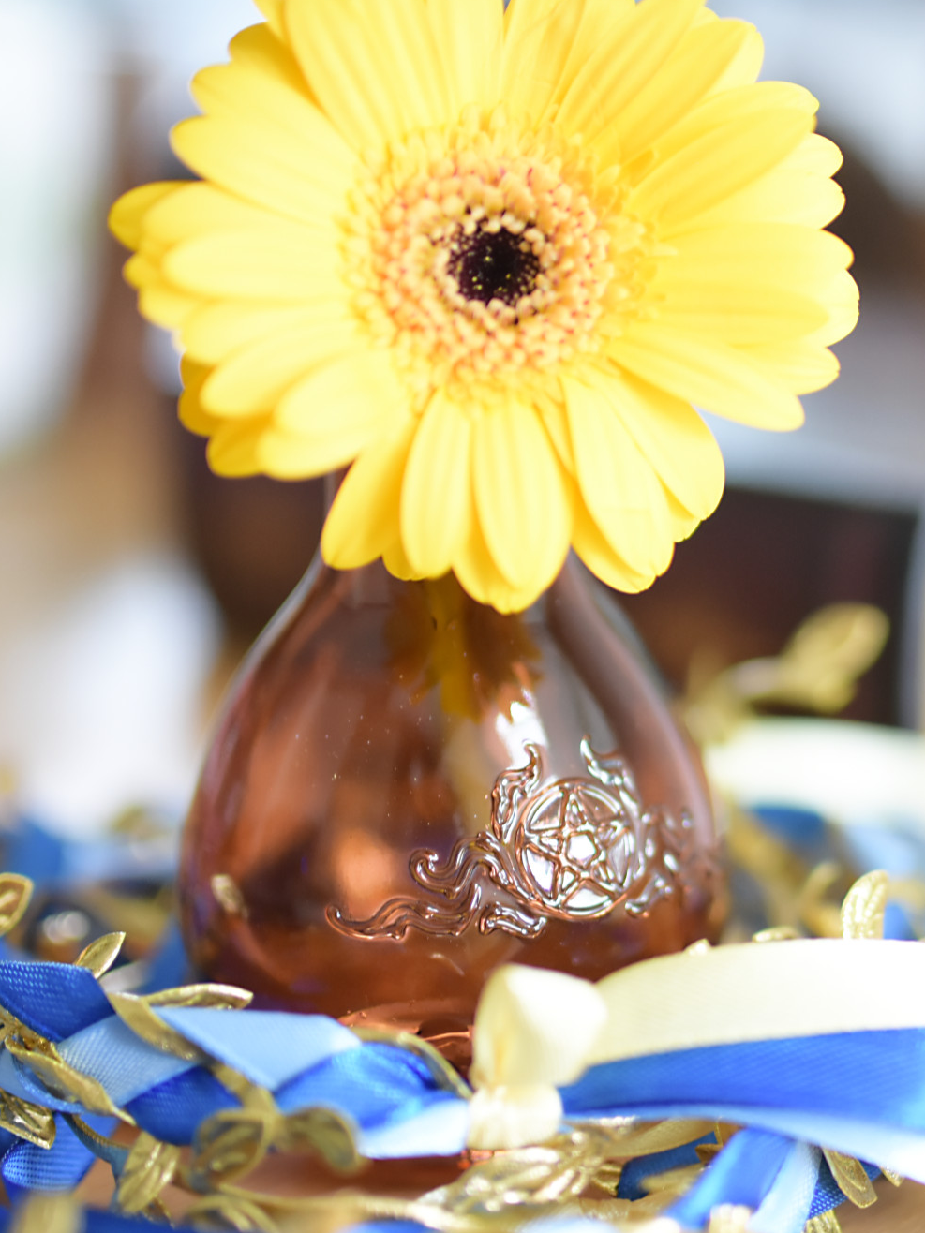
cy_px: 611
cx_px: 857
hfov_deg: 18.8
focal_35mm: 77
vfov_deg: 25.4
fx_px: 2734
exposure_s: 1/60
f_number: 1.4
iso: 800
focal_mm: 35
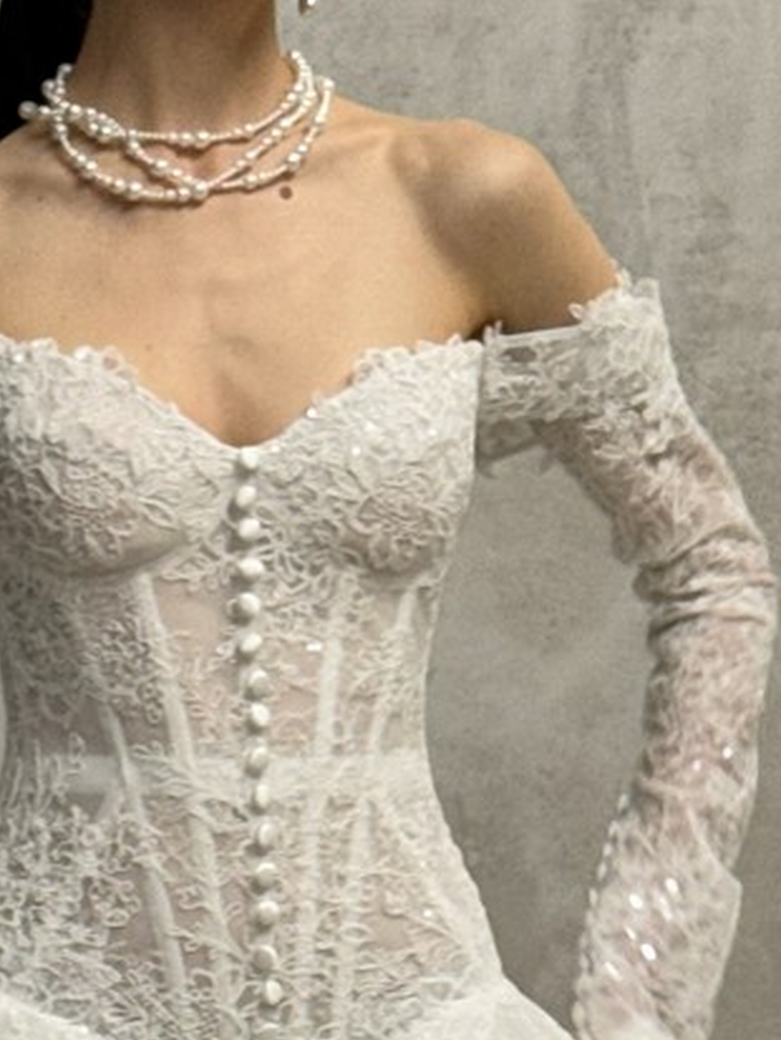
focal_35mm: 186
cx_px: 118
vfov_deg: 10.5
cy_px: 1244
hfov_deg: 8.0
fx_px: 5592
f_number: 1.78
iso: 64
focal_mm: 6.76
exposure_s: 1/50
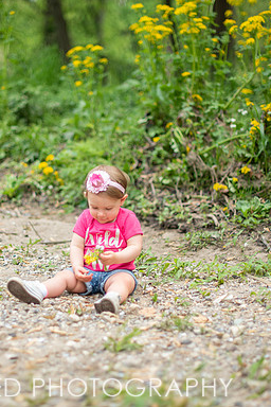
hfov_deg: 17.2
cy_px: 203
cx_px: 87
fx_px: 892
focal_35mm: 79
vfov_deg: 25.7
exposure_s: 1/3200
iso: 250
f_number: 1.4
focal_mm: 50
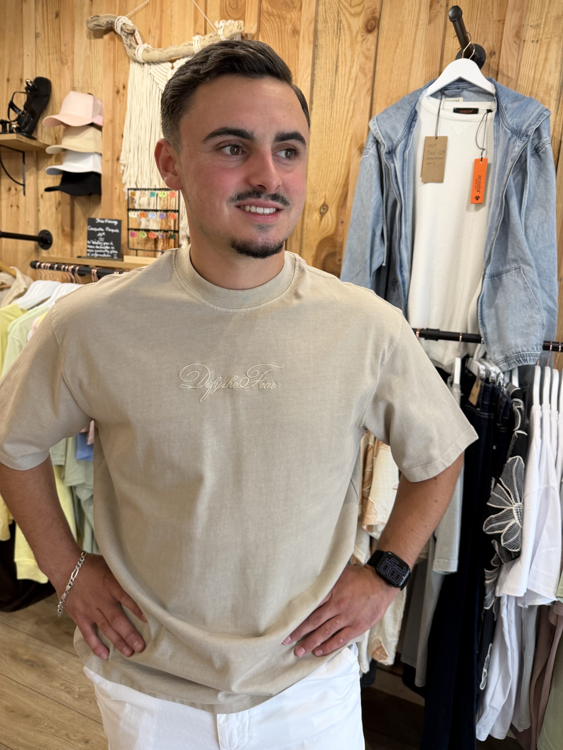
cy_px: 375
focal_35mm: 24
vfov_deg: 71.6
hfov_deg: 56.8
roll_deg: -3.4
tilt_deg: -10.6
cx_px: 282
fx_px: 520
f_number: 1.78
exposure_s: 1/97
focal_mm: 6.76
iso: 160
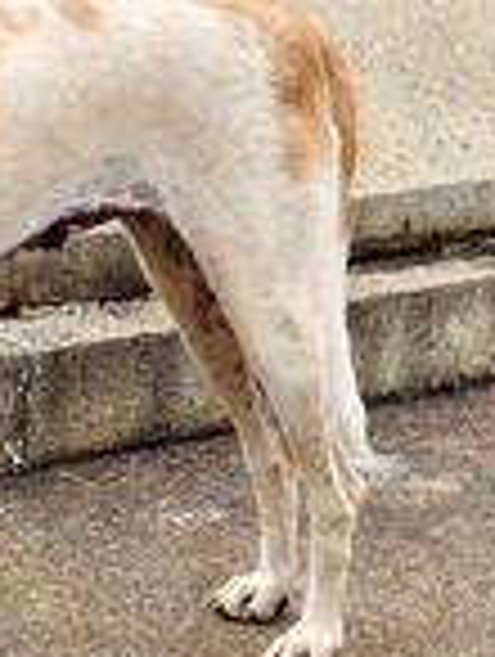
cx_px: -126
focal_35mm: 182
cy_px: 0
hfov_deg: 8.1
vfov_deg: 10.8
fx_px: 3460
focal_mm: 5.54
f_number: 2.4
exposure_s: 1/216
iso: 100
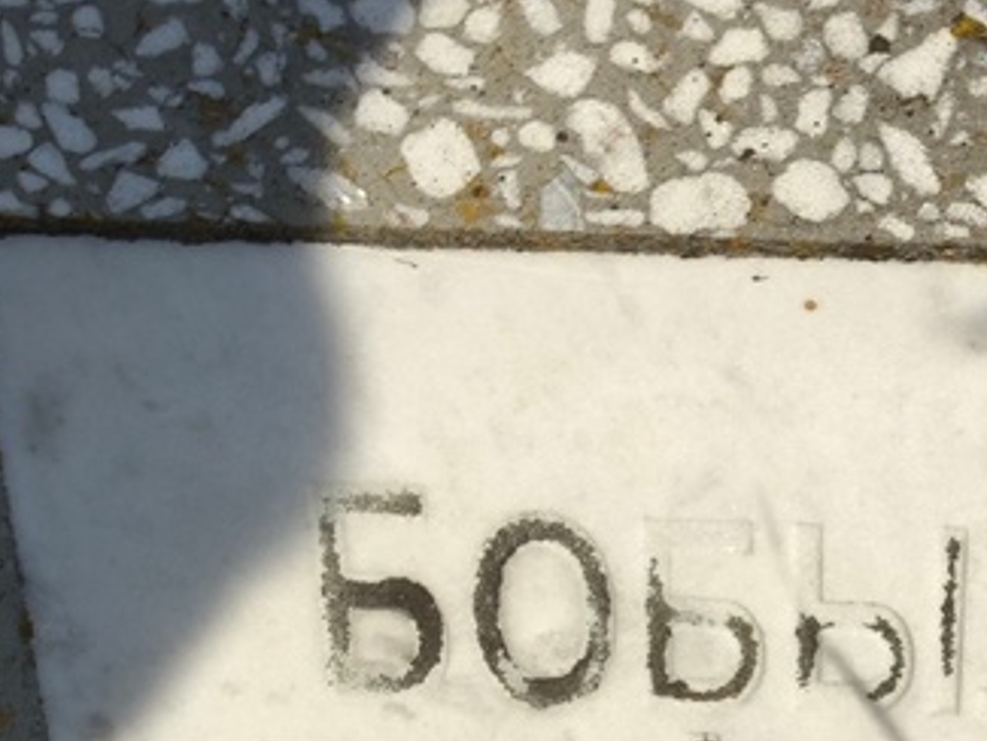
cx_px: 949
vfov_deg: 11.8
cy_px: 884
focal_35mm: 123
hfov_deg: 15.8
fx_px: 3508
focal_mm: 4.71
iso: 50
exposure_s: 1/1201
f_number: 1.7
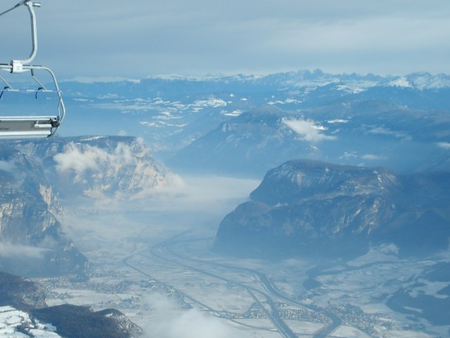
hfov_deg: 23.6
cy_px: 185
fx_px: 1079
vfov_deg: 17.8
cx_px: 215
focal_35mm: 83
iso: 50
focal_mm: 10.3
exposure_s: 1/180
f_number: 9.1
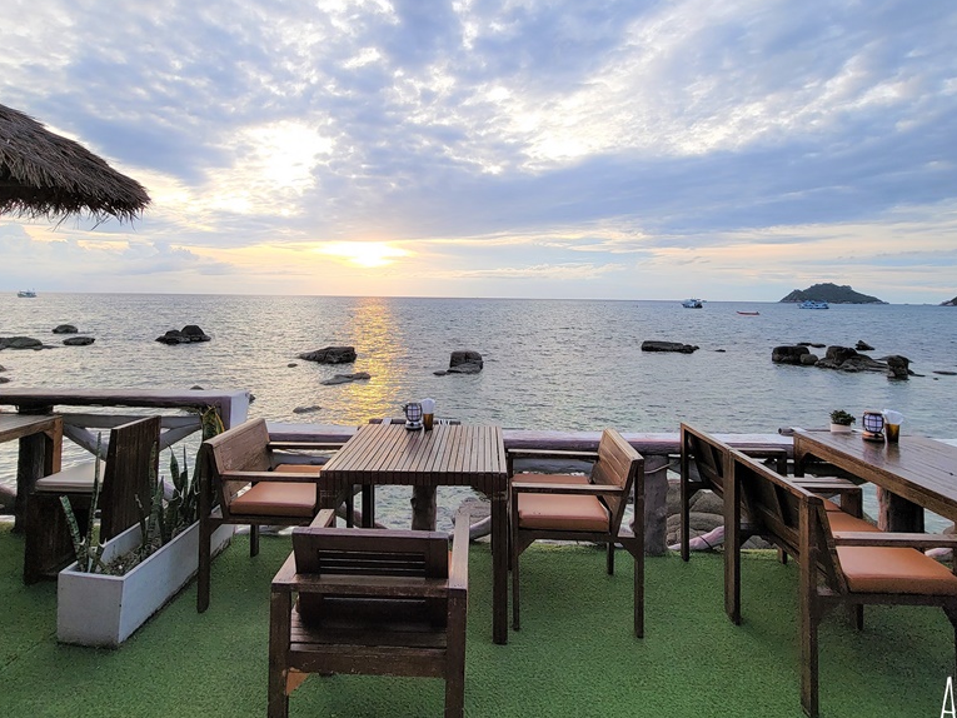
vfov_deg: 73.6
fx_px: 470
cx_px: 457
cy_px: 275
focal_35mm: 17
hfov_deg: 91.0
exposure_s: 1/249
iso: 50
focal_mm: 2.2
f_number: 2.2
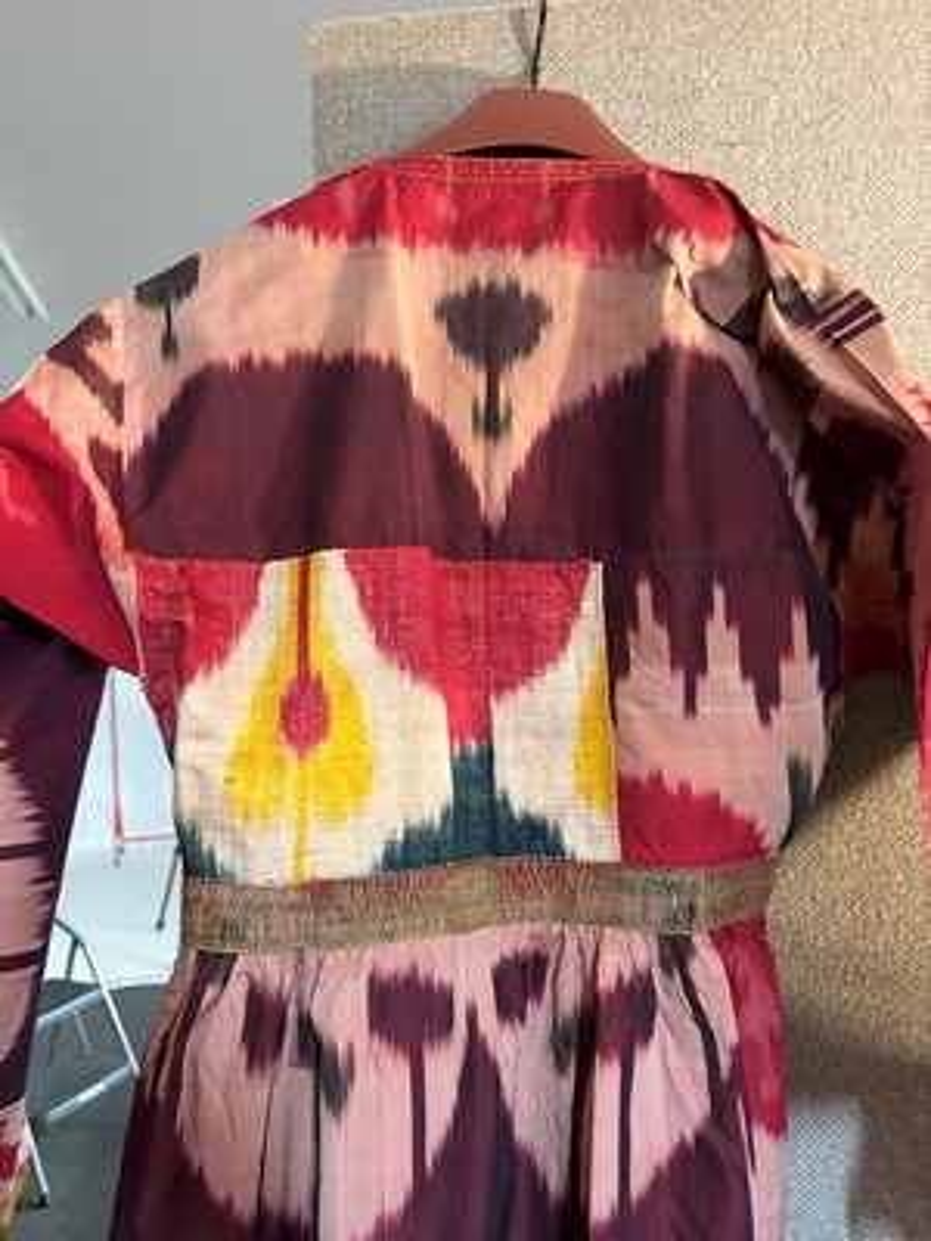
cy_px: 620
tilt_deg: +0.8
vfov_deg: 67.3
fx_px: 932
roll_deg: +2.5
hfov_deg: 53.1
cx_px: 466
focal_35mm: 26
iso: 500
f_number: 1.6
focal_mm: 5.96
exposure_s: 1/50
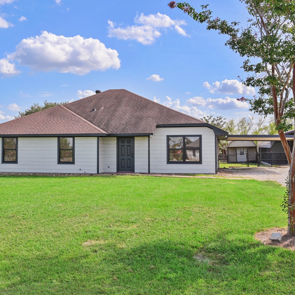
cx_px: 99
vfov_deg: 39.2
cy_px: 146
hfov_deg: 38.7
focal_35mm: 43
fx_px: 415
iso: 250
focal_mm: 33
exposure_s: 1/500
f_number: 7.1
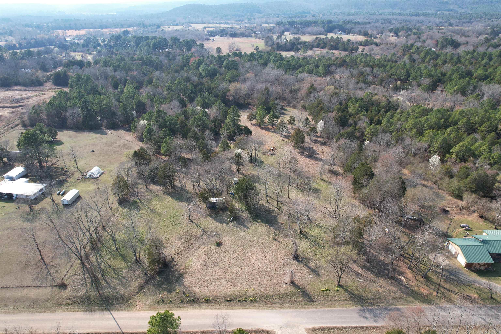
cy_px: 167
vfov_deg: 57.2
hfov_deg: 78.6
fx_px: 306
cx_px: 250
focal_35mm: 22
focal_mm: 8.38
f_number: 2.8
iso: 100
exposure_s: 1/640
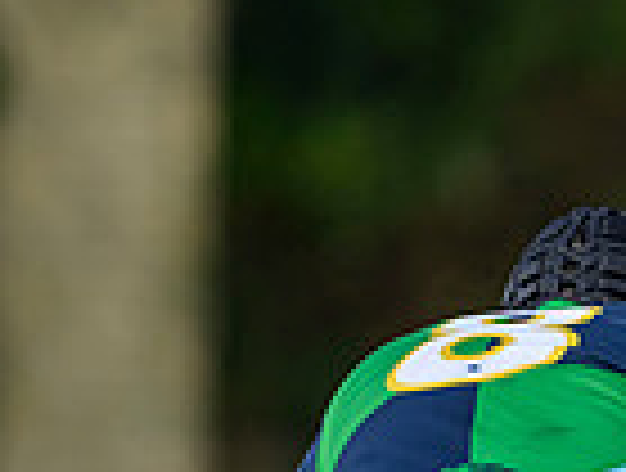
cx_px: 1470
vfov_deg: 0.5
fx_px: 50169
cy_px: 463
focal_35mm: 2767
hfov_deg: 0.7
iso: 320
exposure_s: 1/2000
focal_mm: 560
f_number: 4
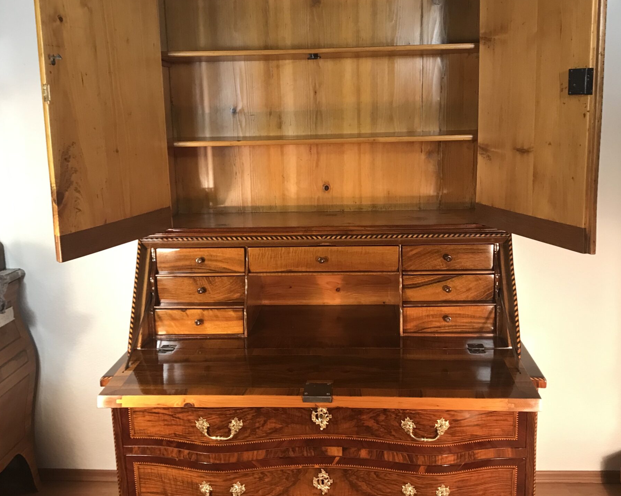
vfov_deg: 38.2
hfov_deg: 46.8
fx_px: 717
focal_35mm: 39
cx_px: 313
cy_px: 245
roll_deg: +0.6
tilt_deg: -11.4
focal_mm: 3.99
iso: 50
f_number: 1.8
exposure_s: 1/17
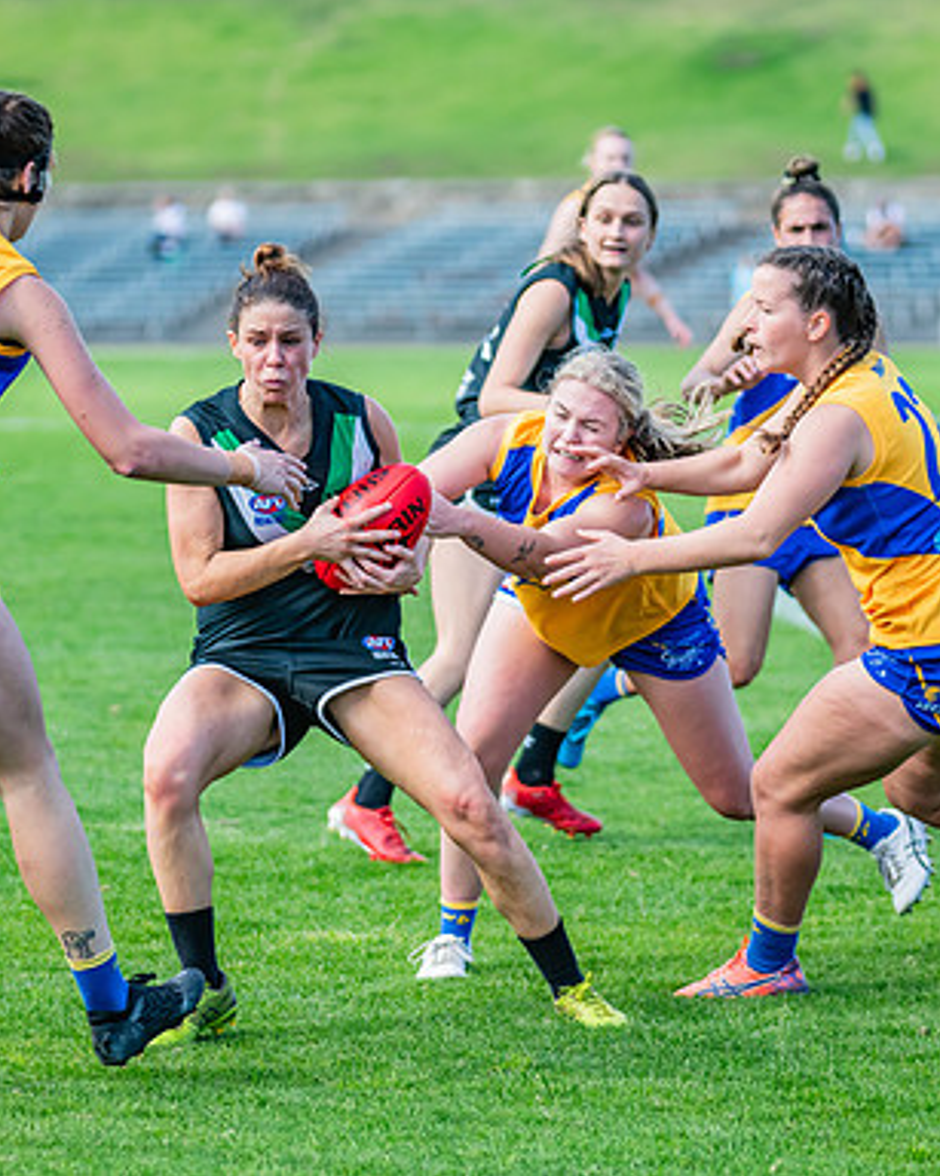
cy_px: 586
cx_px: 441
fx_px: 8384
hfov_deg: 6.4
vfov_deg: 8.0
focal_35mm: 241
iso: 800
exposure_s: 1/1600
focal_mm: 170
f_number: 4.5
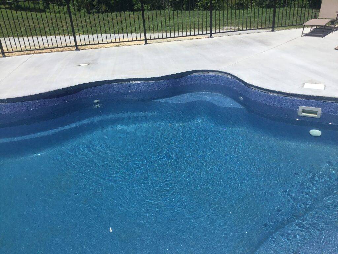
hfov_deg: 58.4
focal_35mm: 31
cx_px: 169
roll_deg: +0.9
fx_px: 303
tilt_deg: -25.0
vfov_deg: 45.4
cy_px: 127
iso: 25
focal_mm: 3.3
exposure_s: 1/2146
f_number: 2.4
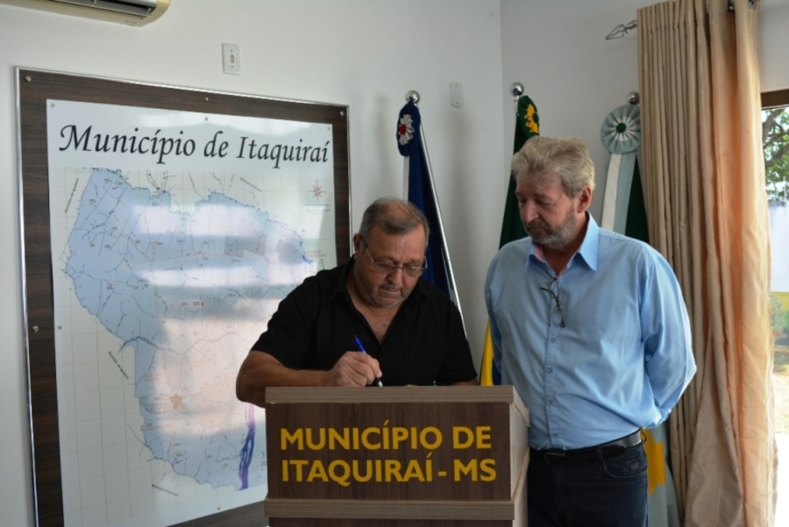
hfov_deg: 51.3
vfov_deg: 35.5
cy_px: 264
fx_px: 822
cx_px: 394
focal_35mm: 38
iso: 250
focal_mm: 25
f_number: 5.6
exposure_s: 1/125
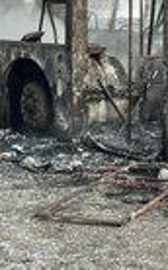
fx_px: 1086
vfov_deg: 14.1
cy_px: 45
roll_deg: +0.5
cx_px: 31
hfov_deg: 8.8
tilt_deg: -2.6
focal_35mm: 148
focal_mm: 6.76
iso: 640
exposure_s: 1/30
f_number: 1.78
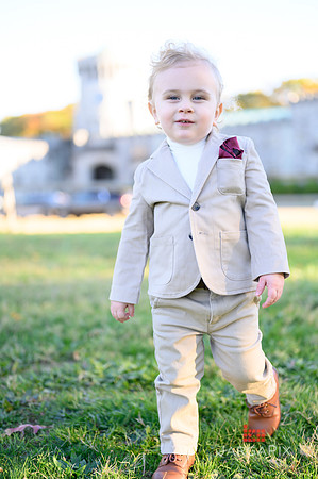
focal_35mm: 50
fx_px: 664
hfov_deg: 26.9
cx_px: 159
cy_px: 240
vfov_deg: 39.6
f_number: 2
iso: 320
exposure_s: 1/800
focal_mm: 50
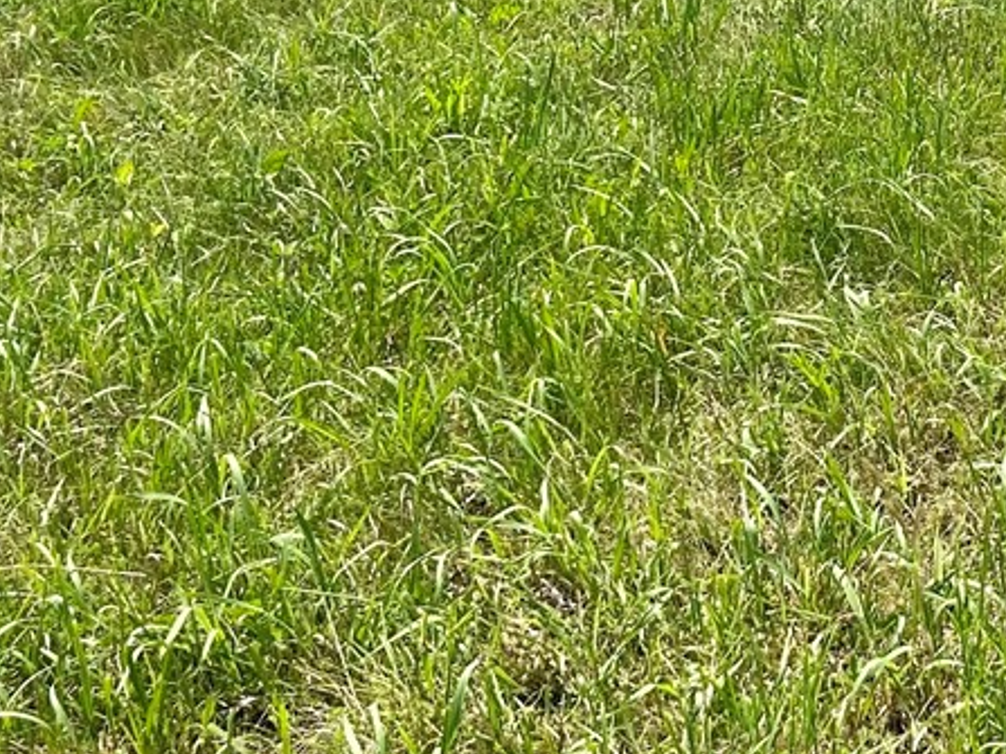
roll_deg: +1.2
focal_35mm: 93
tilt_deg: -18.0
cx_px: 925
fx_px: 2702
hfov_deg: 20.6
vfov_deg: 15.9
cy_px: 263
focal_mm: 5.7
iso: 50
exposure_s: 1/2513
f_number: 1.5
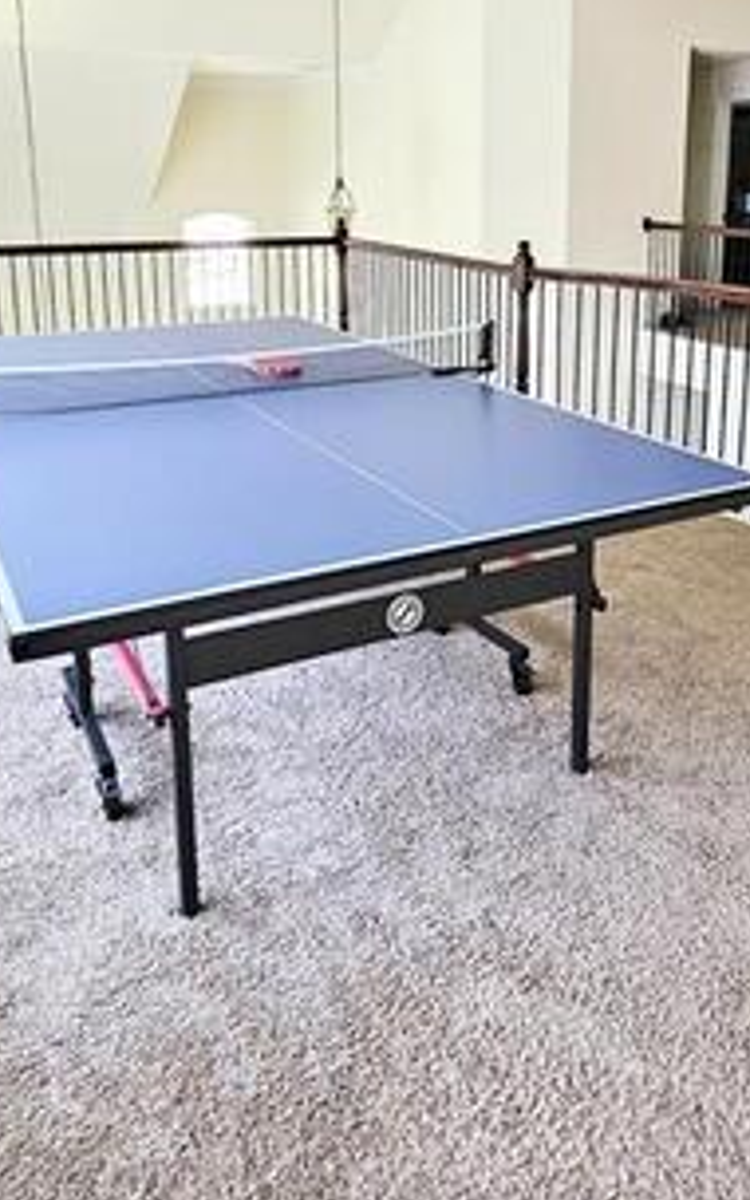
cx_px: 446
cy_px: 399
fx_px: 948
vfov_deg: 63.0
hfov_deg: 43.0
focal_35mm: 29
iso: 250
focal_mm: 1.74
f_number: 2.2
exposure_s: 1/60
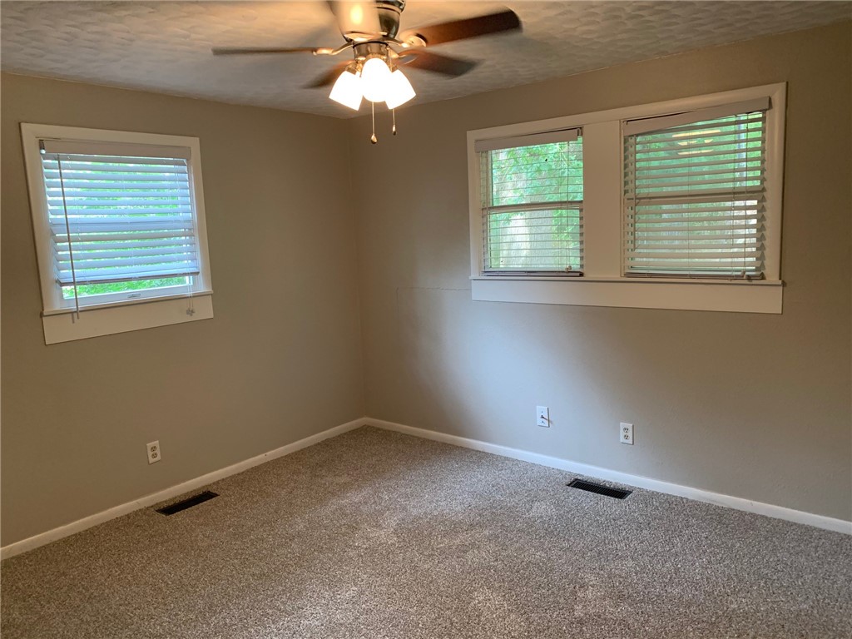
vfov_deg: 53.1
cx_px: 426
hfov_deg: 67.3
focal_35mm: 26
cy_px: 320
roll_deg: +2.6
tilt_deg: -6.7
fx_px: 640
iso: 125
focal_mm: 4.25
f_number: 1.8
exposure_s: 1/60
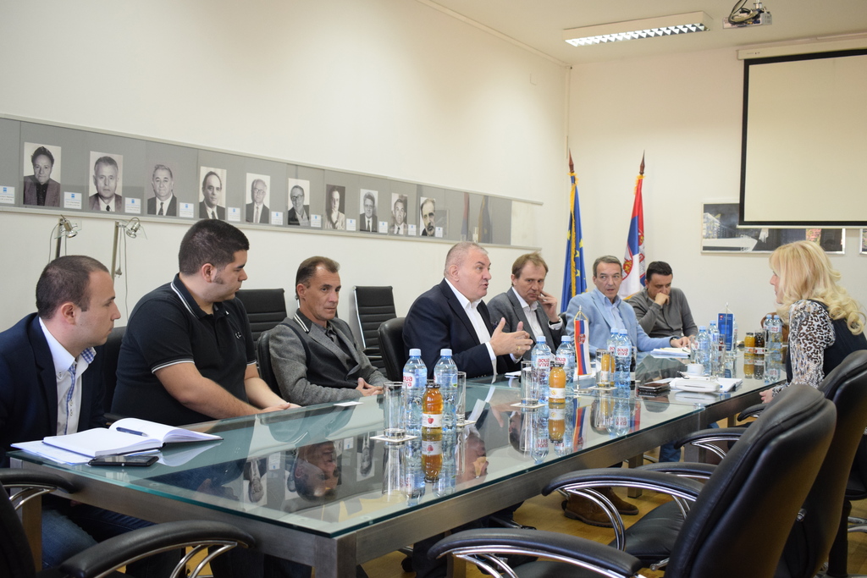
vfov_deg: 36.9
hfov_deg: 53.1
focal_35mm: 36
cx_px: 434
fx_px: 867
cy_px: 289
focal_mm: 24
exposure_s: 1/60
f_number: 5
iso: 1600
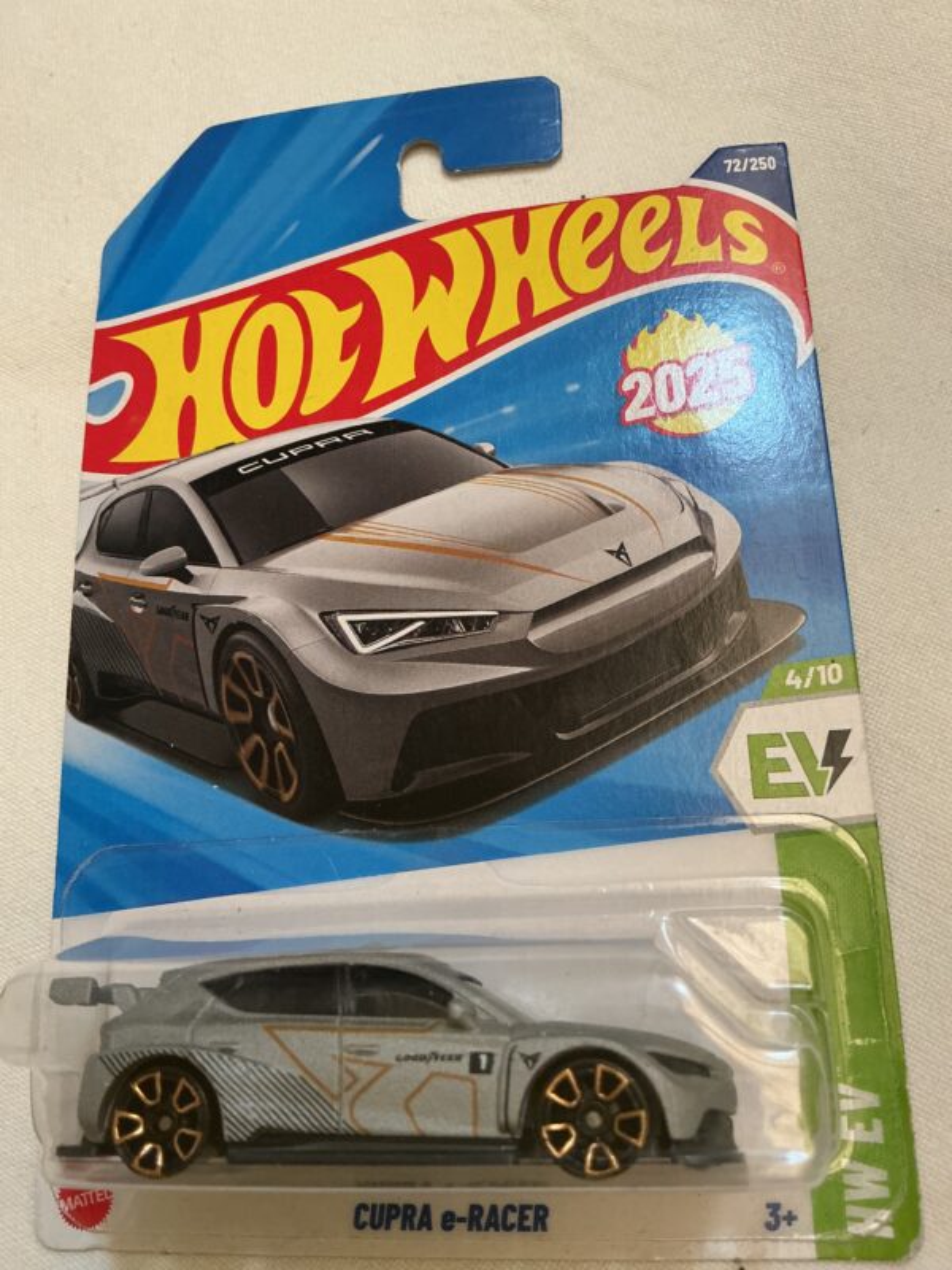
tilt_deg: -64.3
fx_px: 1063
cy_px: 635
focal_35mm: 29
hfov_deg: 48.2
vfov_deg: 61.7
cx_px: 476
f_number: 1.8
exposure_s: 1/60
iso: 200
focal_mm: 3
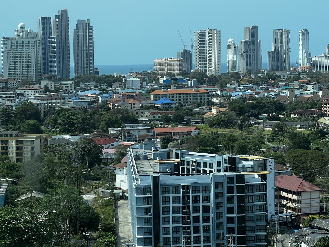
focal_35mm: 98
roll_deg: +1.0
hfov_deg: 20.0
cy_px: 93
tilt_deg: -1.4
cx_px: 199
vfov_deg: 15.1
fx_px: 932
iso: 32
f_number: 2.8
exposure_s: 1/521
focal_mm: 9
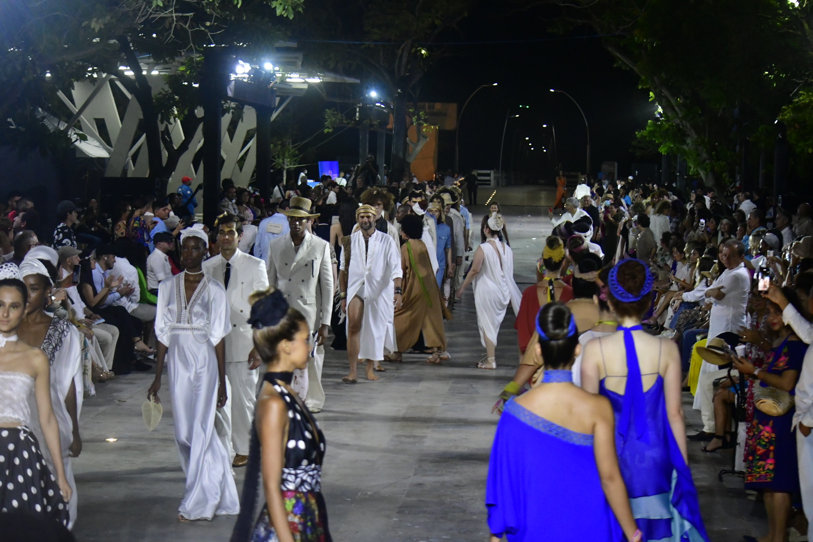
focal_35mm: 82
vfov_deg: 16.7
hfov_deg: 24.8
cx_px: 406
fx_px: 1852
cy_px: 271
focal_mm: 55
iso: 3200
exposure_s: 1/320
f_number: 4.5
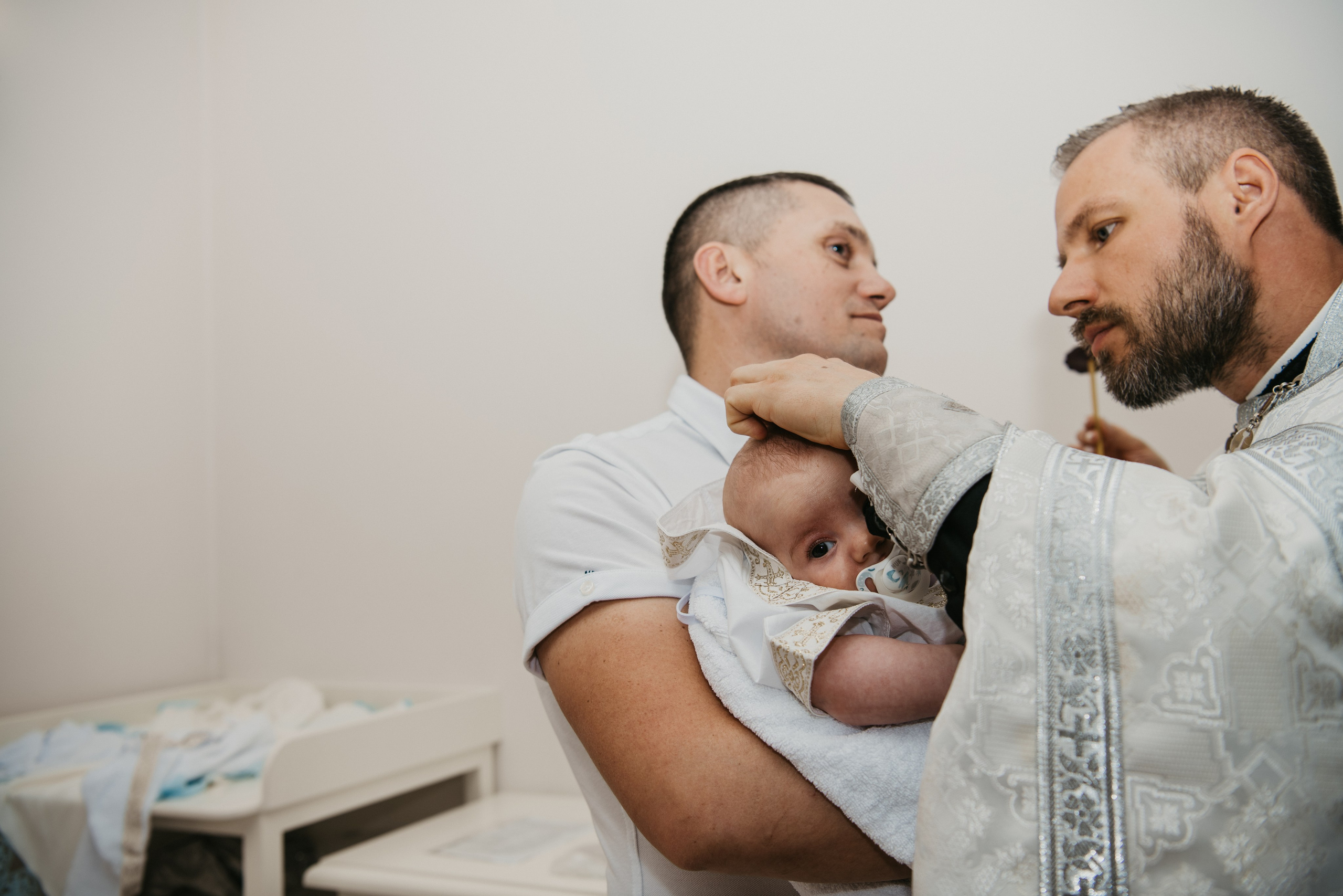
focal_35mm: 34
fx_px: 1268
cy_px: 448
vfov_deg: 38.9
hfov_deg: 55.8
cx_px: 672
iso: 100
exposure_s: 1/160
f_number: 4
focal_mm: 34
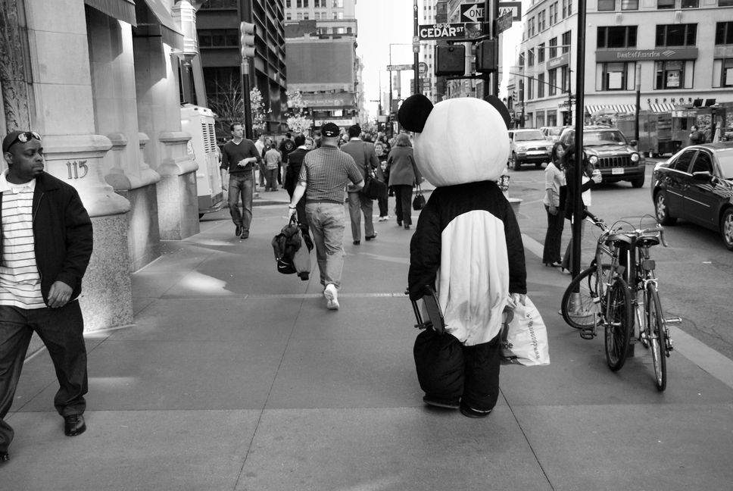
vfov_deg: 34.3
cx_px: 366
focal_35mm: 39
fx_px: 795
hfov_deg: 49.5
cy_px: 246
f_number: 4.2
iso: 800
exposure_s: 1/400
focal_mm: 26
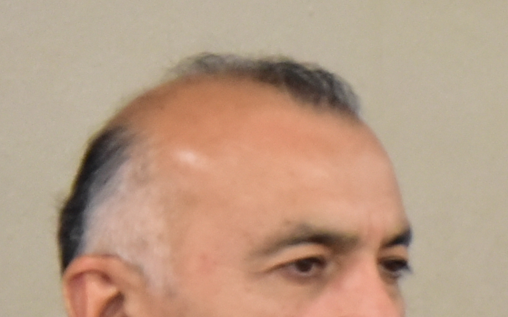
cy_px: 354
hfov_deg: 5.4
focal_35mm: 374
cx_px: 1350
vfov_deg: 3.5
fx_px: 5177
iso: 3200
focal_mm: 62
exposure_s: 1/400
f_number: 4
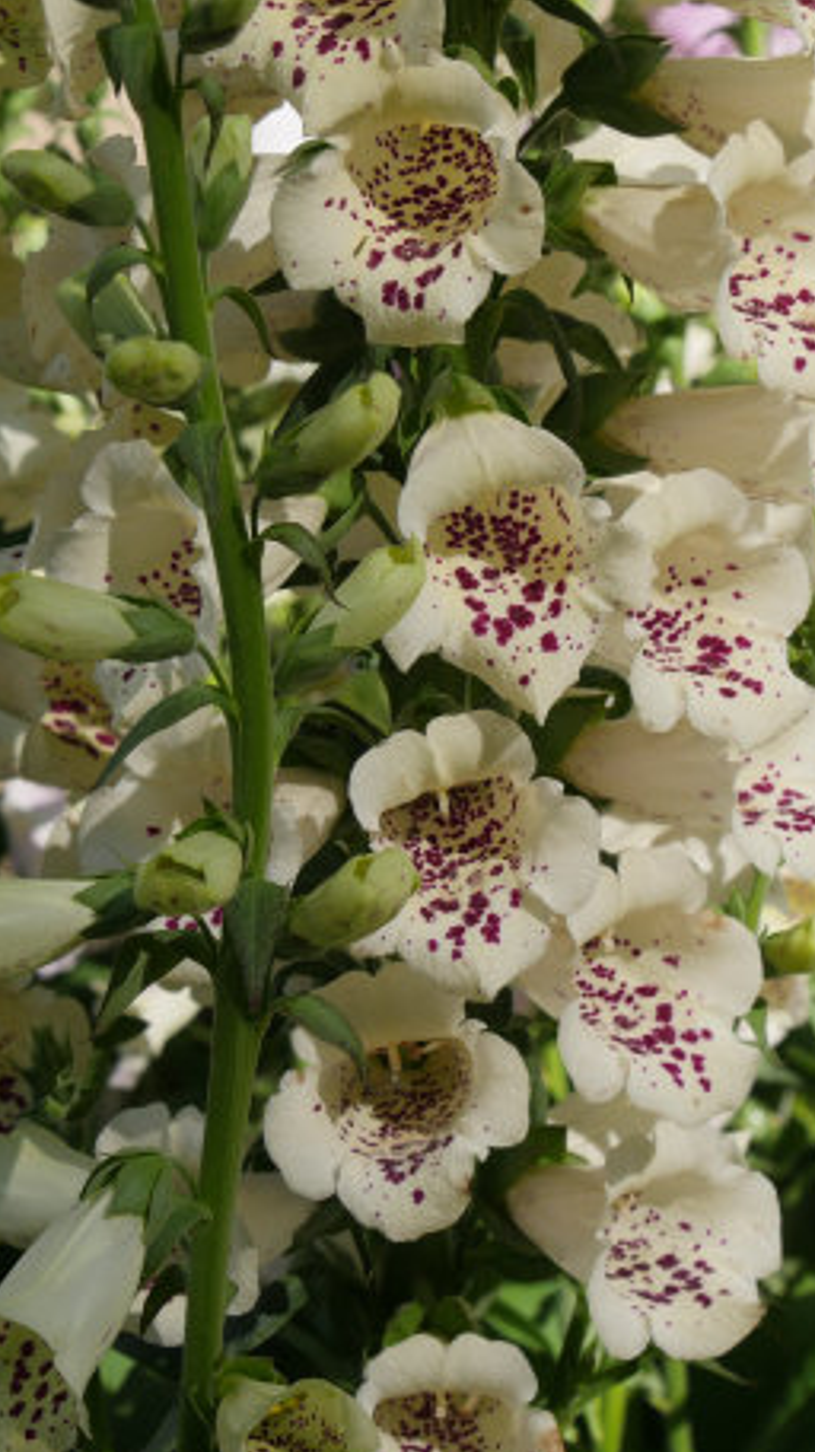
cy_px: 728
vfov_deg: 18.3
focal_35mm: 117
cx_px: 229
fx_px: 4502
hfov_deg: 10.3
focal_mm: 40
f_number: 7.1
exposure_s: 1/320
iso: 200
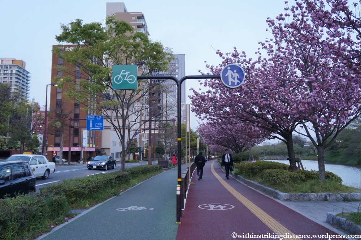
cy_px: 120
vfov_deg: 43.5
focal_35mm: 30
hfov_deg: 62.0
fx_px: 300
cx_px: 180
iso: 1000
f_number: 4
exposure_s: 1/160
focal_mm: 20
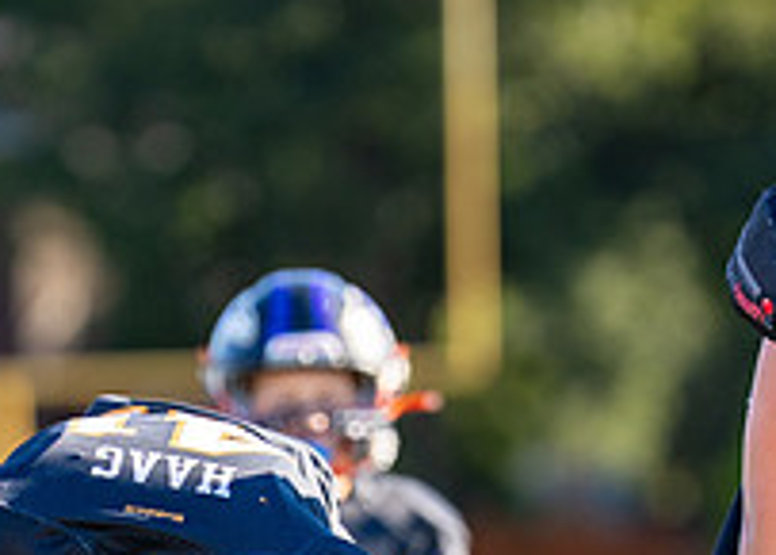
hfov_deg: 3.1
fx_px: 14480
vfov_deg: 2.2
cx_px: 343
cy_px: 665
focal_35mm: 657
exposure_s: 1/1600
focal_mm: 175
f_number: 2.8
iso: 160
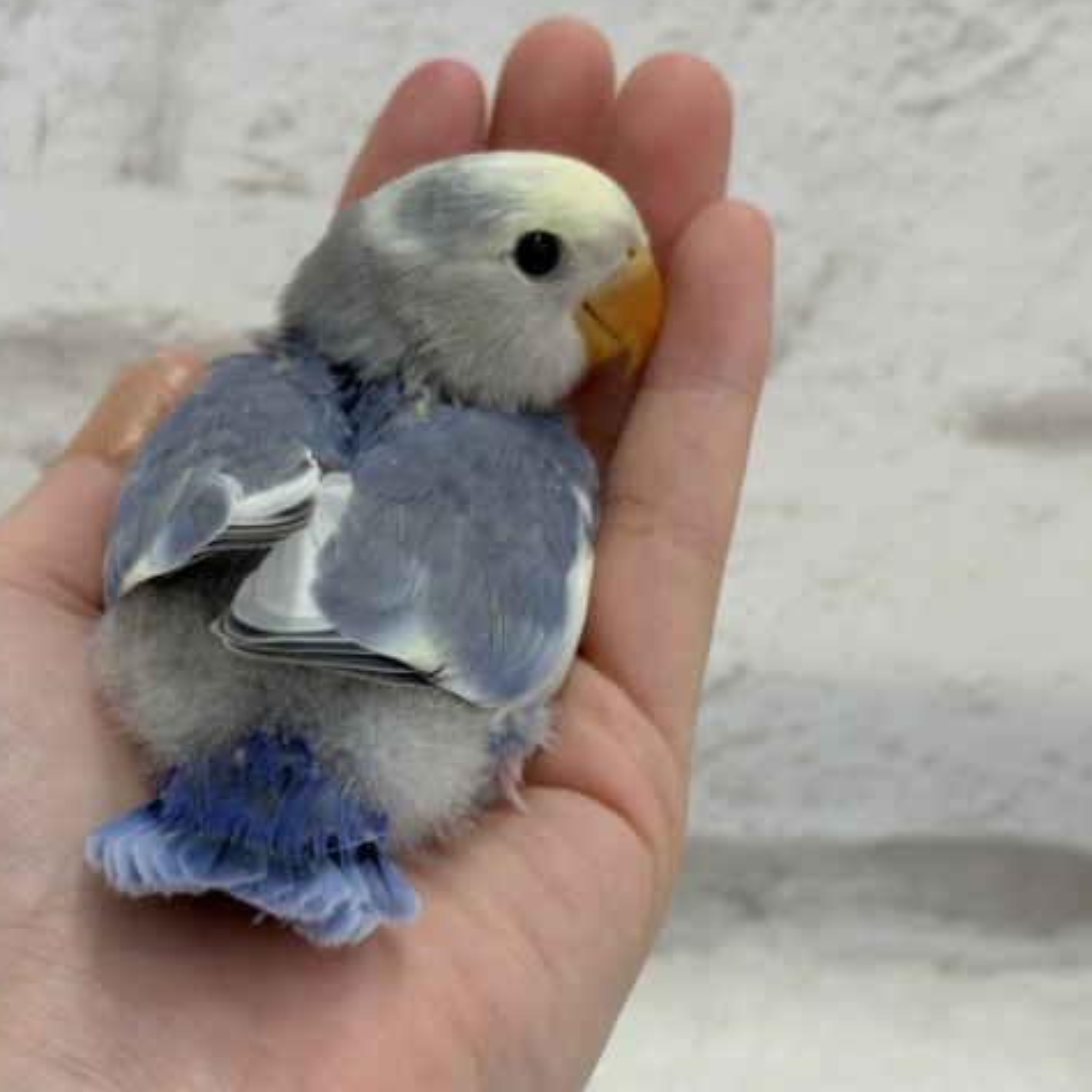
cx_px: 452
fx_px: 2213
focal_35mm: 62
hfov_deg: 27.7
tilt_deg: -12.9
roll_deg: -4.7
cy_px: 541
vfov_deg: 27.7
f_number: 1.6
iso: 80
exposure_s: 1/100
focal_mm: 5.96
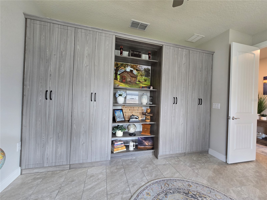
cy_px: 100
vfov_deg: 89.9
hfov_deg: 106.2
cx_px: 134
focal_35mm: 13
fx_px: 100
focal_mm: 2.2
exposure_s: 1/60
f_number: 2.2
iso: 200
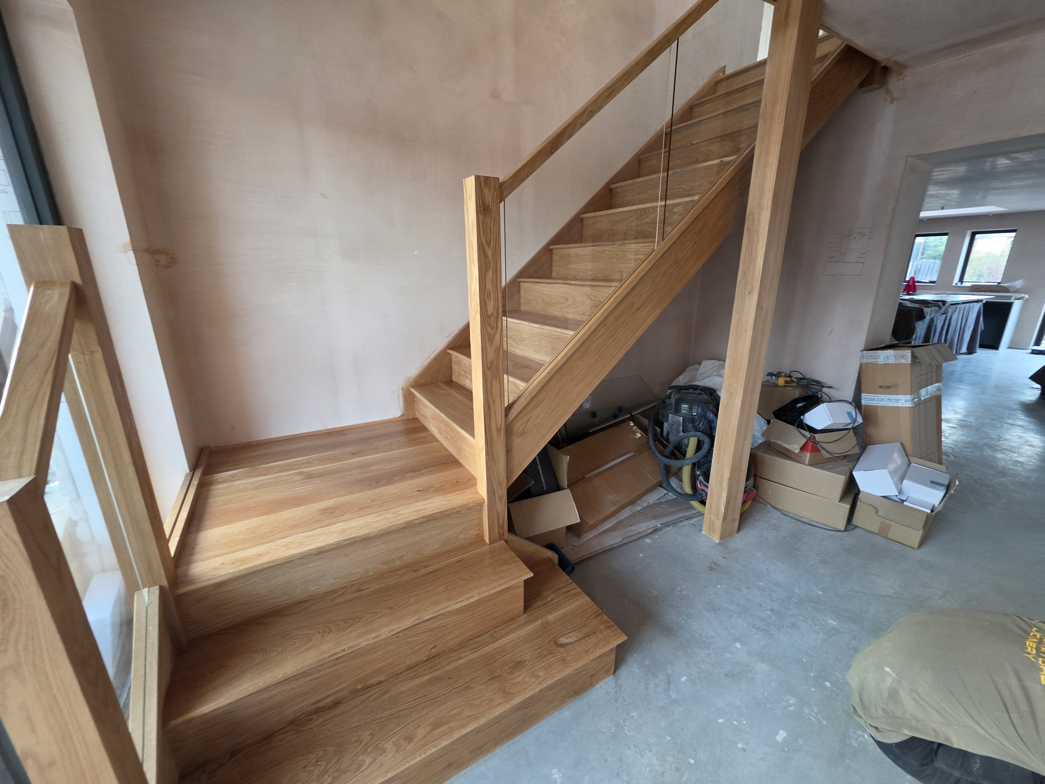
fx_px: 392
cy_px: 392
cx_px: 522
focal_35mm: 13
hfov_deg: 106.2
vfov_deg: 89.9
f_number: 1.9
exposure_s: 1/50
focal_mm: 2.2
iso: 200
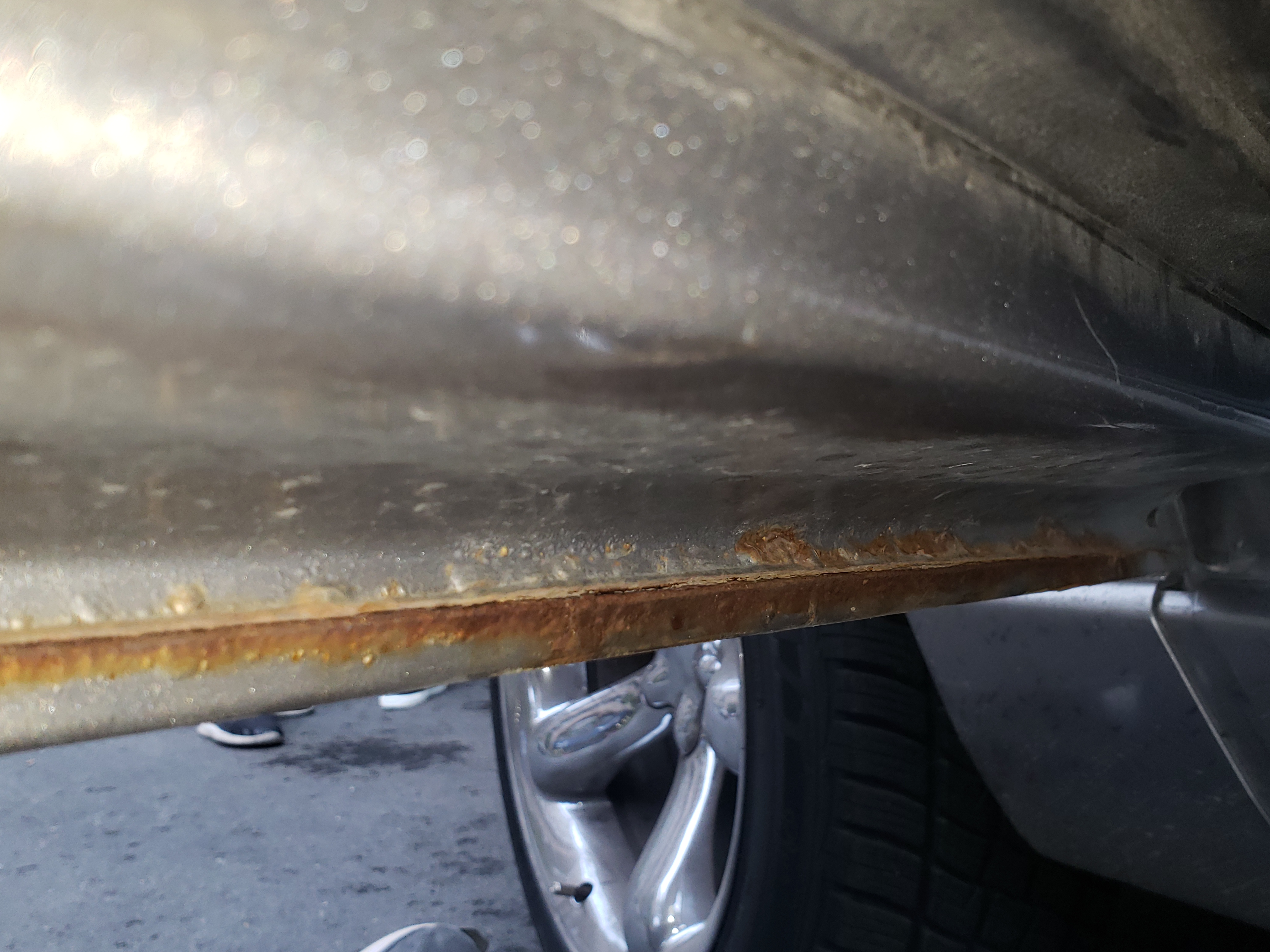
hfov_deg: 67.3
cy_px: 476
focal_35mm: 26
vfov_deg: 53.1
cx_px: 635
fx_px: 954
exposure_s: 1/40
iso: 100
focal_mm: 4.3
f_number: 2.4
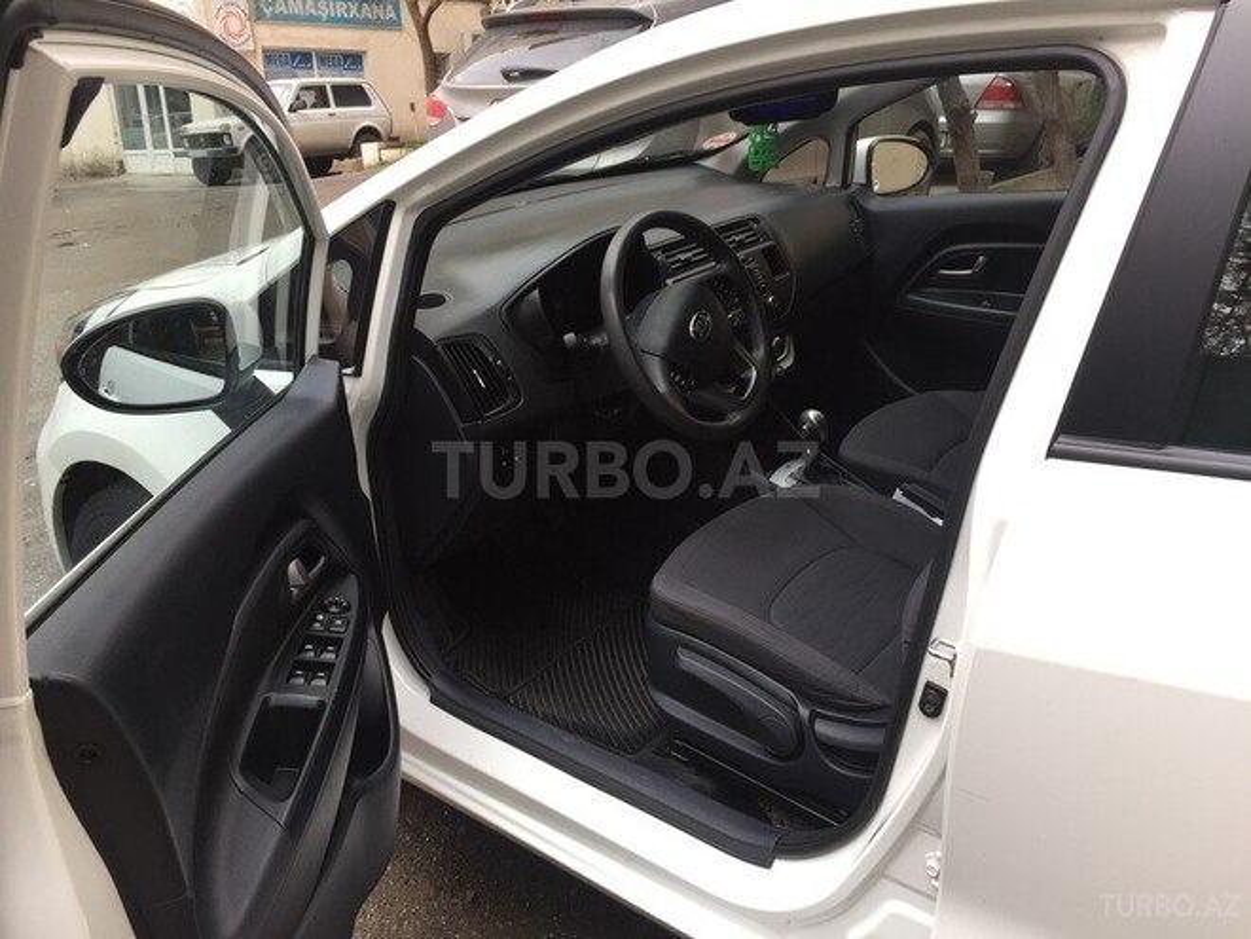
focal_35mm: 29
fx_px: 1048
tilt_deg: -19.2
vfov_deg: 48.2
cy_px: 470
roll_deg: +3.1
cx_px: 626
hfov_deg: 61.7
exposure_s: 1/100
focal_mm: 4.15
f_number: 2.2
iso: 32
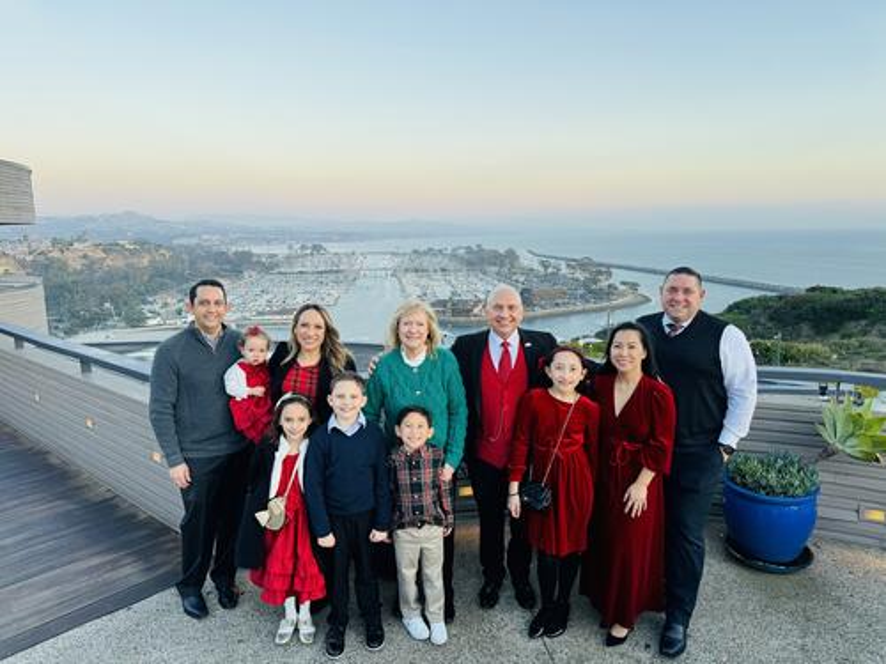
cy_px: 332
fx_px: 614
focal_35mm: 24
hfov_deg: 71.6
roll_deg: +0.5
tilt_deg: -8.6
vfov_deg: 56.8
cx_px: 443
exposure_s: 1/121
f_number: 1.78
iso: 64
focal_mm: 6.86
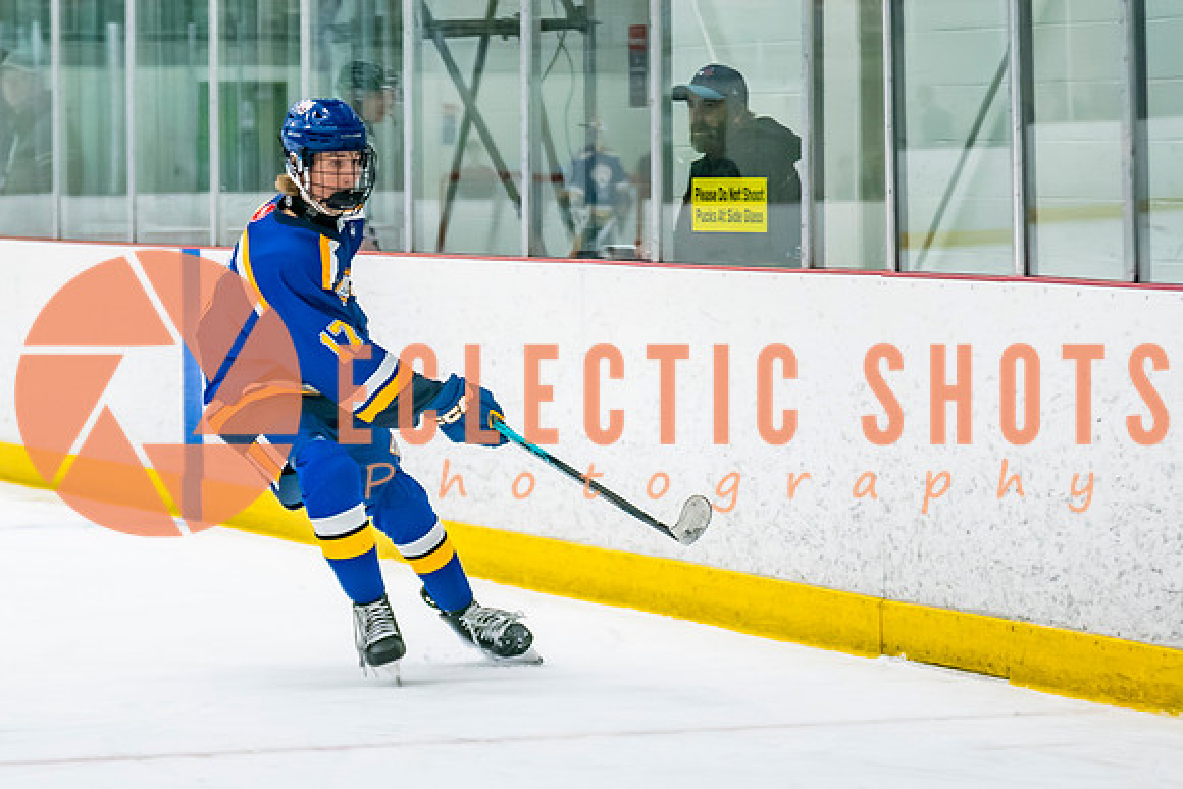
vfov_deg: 7.2
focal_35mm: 191
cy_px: 395
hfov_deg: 10.8
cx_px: 392
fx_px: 6271
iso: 1600
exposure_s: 1/640
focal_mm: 80
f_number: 2.8
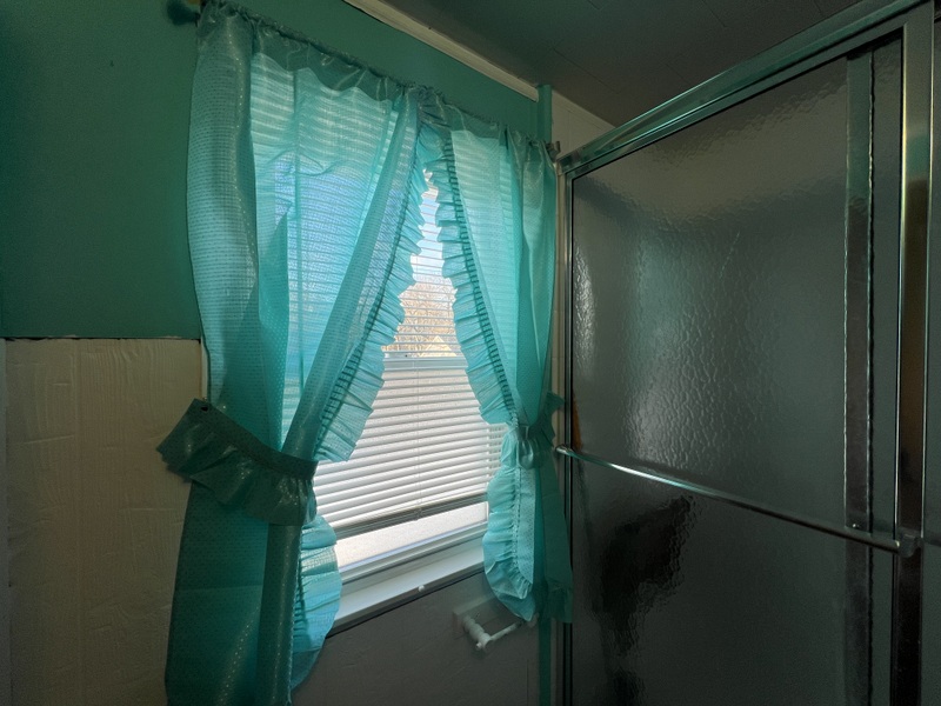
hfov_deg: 106.2
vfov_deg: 89.9
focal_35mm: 13
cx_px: 470
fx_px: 353
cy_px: 353
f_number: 1.8
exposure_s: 1/120
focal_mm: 1.57
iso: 40
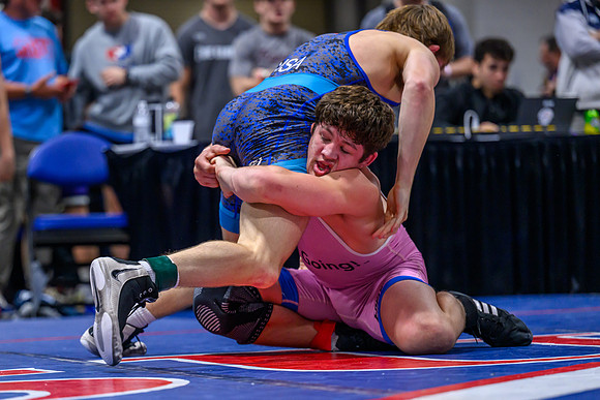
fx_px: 2781
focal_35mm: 167
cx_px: 211
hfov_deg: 12.3
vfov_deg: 8.2
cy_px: 267
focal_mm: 125
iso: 2500
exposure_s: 1/800
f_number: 2.8
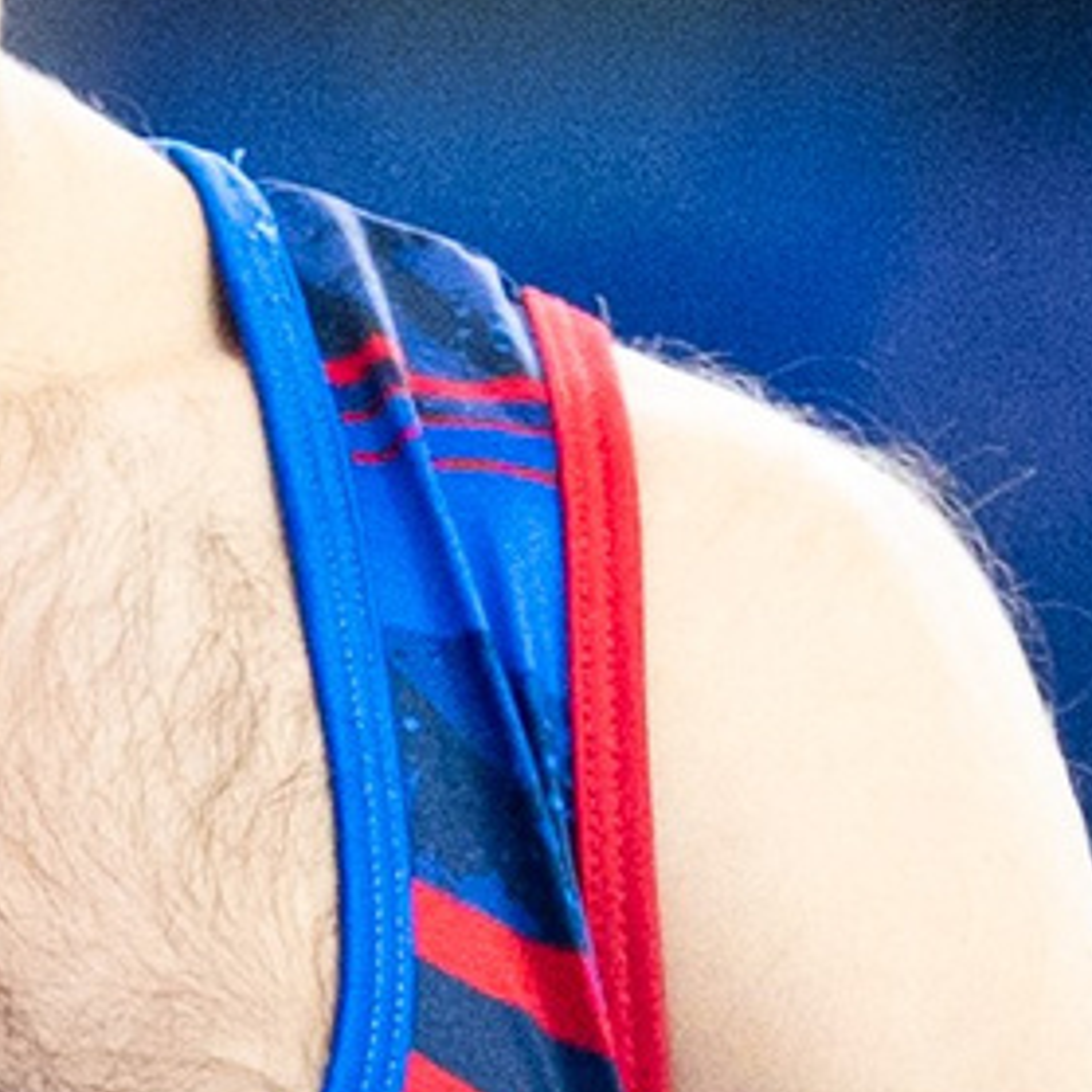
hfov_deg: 0.7
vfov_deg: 0.7
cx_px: 980
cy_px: 638
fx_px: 91225
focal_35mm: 2556
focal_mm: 200
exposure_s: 1/800
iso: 2000
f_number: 2.8
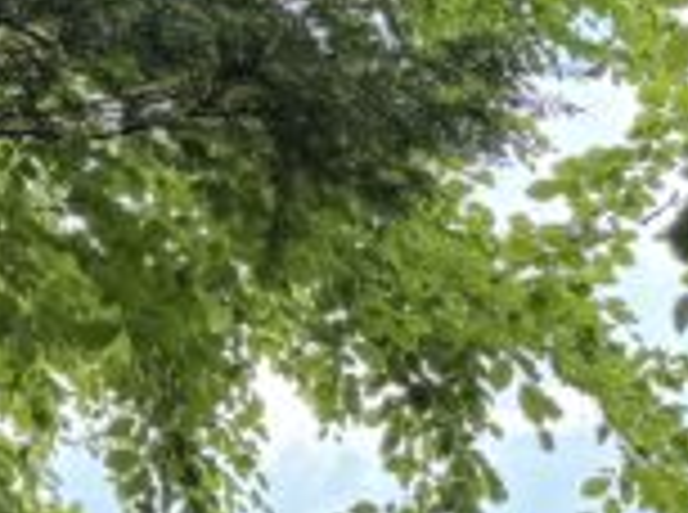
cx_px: 391
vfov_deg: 8.9
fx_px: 3192
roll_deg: +0.0
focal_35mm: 161
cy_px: 806
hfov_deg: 12.3
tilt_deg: +0.1
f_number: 1.78
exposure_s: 1/433
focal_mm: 6.76
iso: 80
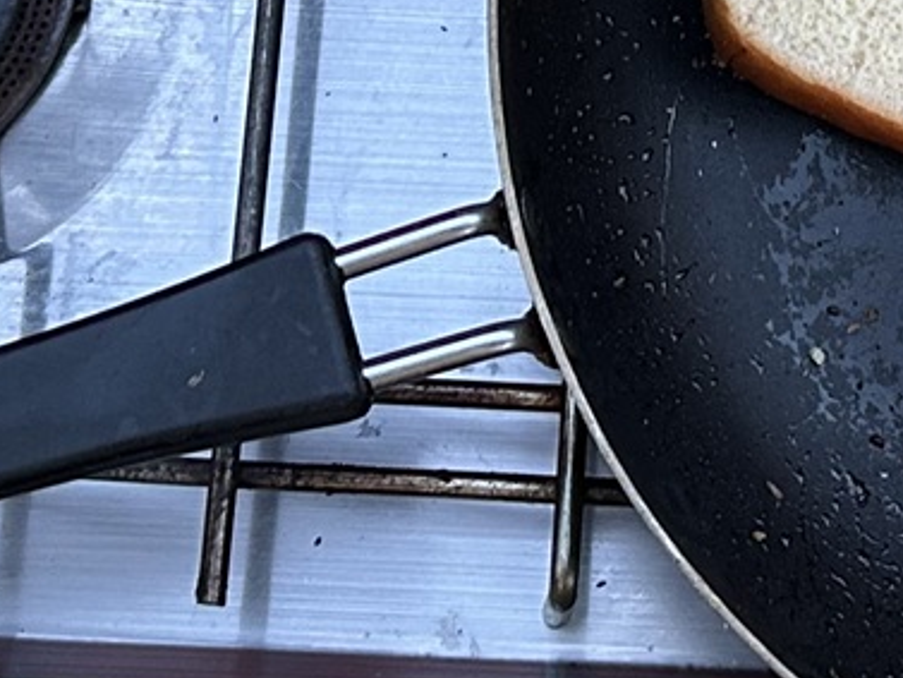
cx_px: 769
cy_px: -347
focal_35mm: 138
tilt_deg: -68.1
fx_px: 3601
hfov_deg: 14.2
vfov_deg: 10.4
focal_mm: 5.7
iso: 125
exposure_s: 1/64
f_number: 1.5
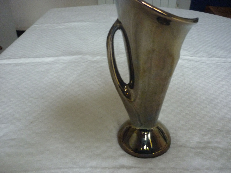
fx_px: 220
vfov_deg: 42.9
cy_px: 86
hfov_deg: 55.4
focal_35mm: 33
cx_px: 116
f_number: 2.8
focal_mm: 5.5
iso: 400
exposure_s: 1/13
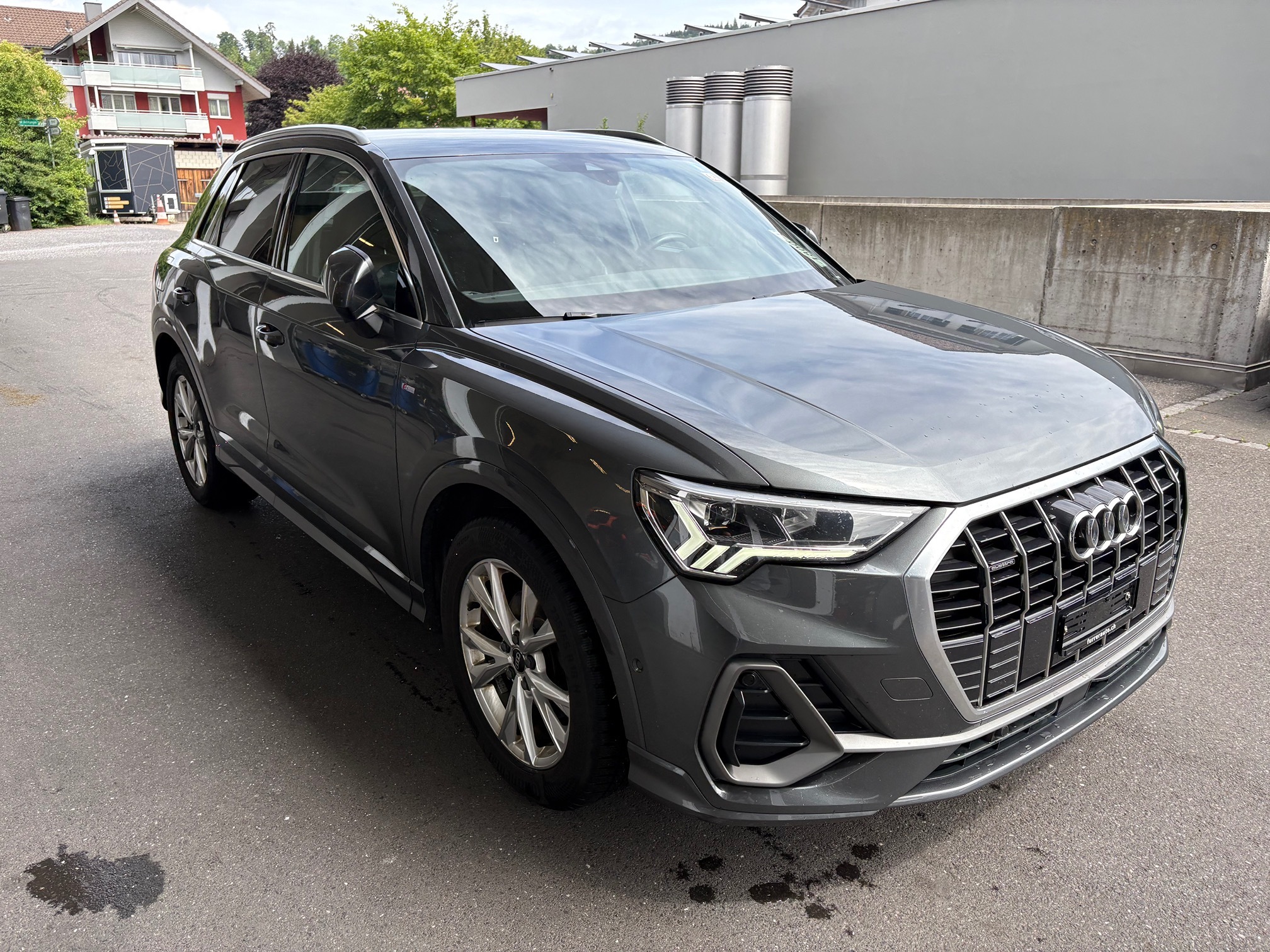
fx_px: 954
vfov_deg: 53.1
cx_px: 635
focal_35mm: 26
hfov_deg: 67.3
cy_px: 476
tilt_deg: -13.8
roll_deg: -2.4
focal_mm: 5.96
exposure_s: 1/884
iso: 50
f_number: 1.6
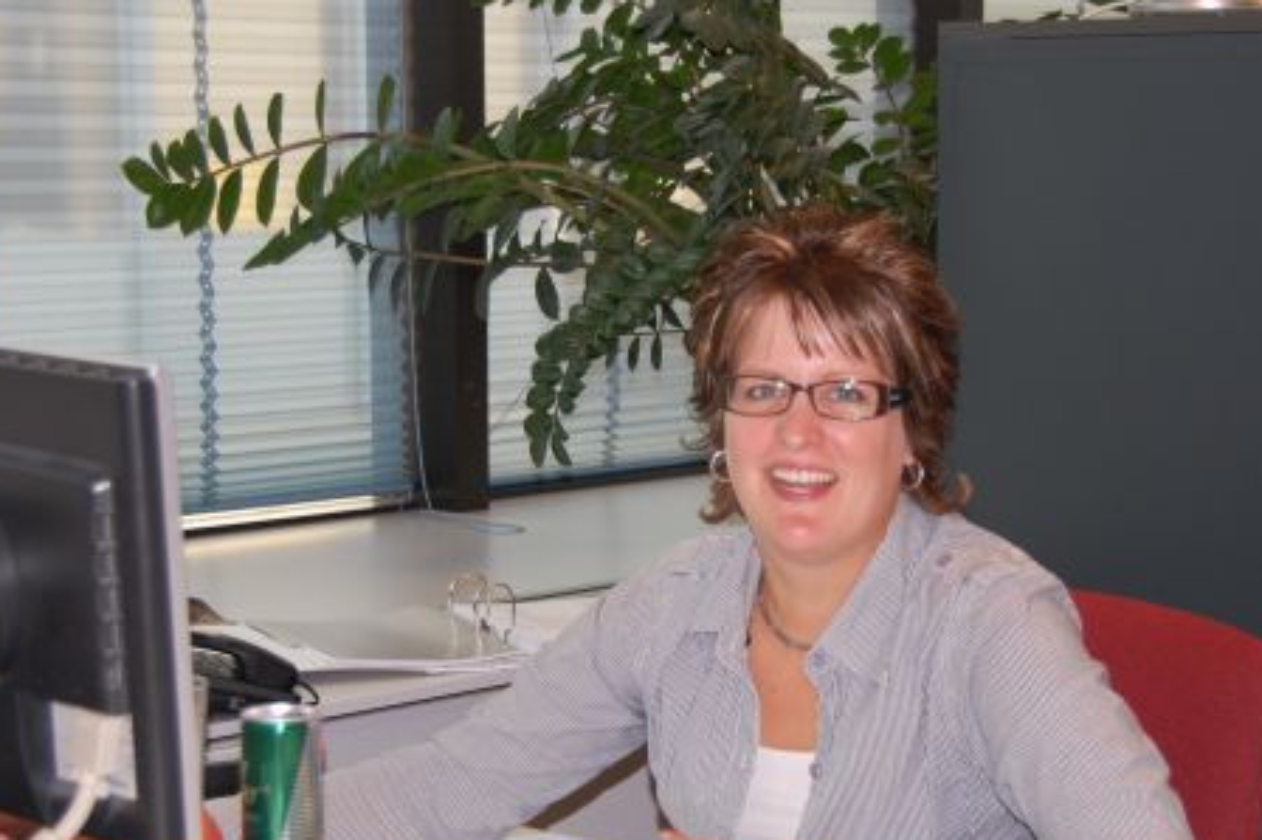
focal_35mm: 90
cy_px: 481
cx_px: 696
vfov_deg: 15.2
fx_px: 3153
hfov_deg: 22.6
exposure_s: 1/60
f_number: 4.8
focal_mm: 42
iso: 400
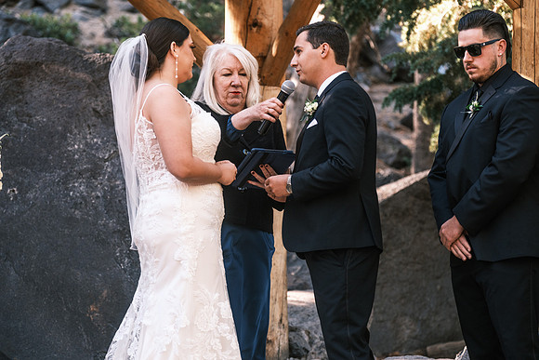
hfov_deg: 12.9
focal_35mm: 159
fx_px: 2381
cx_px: 270
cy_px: 180
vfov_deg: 8.6
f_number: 3.6
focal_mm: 106
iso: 800
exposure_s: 1/210
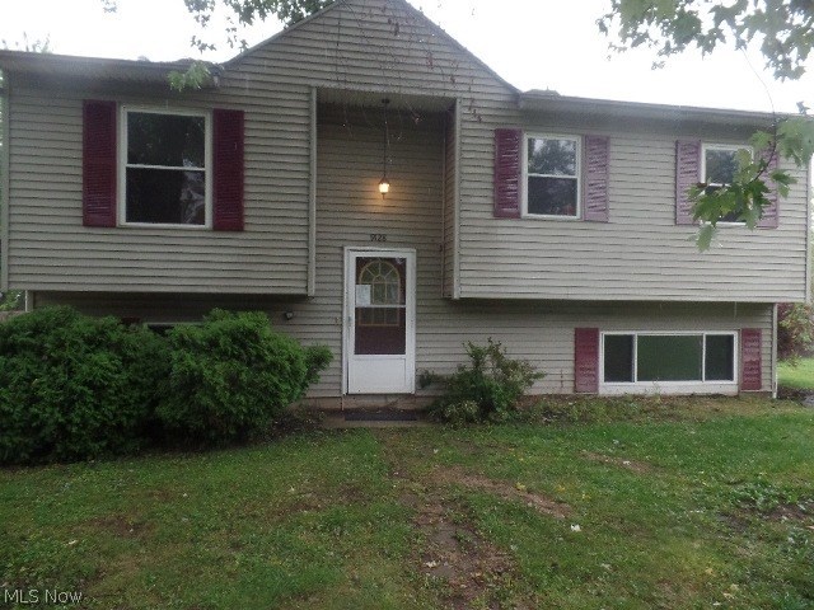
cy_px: 305
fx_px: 541
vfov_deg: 58.9
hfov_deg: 73.9
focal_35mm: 23
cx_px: 407
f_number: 2.8
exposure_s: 1/350
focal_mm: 4.1
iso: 400
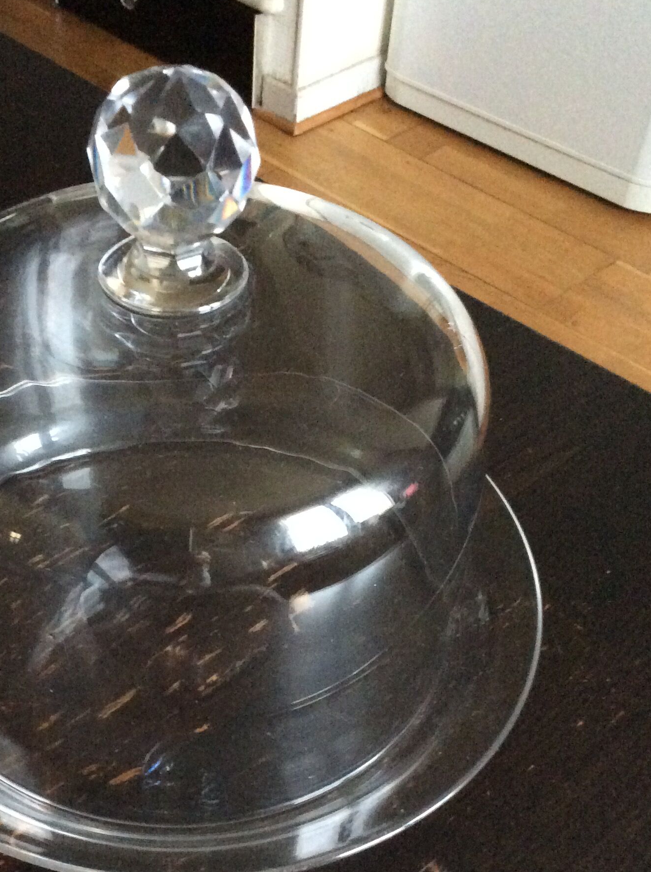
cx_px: 216
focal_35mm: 47
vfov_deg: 40.1
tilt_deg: -46.8
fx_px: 1182
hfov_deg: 30.6
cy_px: 564
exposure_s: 1/17
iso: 500
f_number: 2.4
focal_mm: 3.3
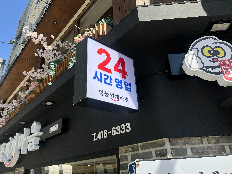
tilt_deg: +26.4
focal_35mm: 26
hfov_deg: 67.3
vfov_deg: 53.1
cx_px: 116
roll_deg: +1.9
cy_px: 87
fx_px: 174
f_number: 1.5
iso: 50
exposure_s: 1/3356
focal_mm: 5.7
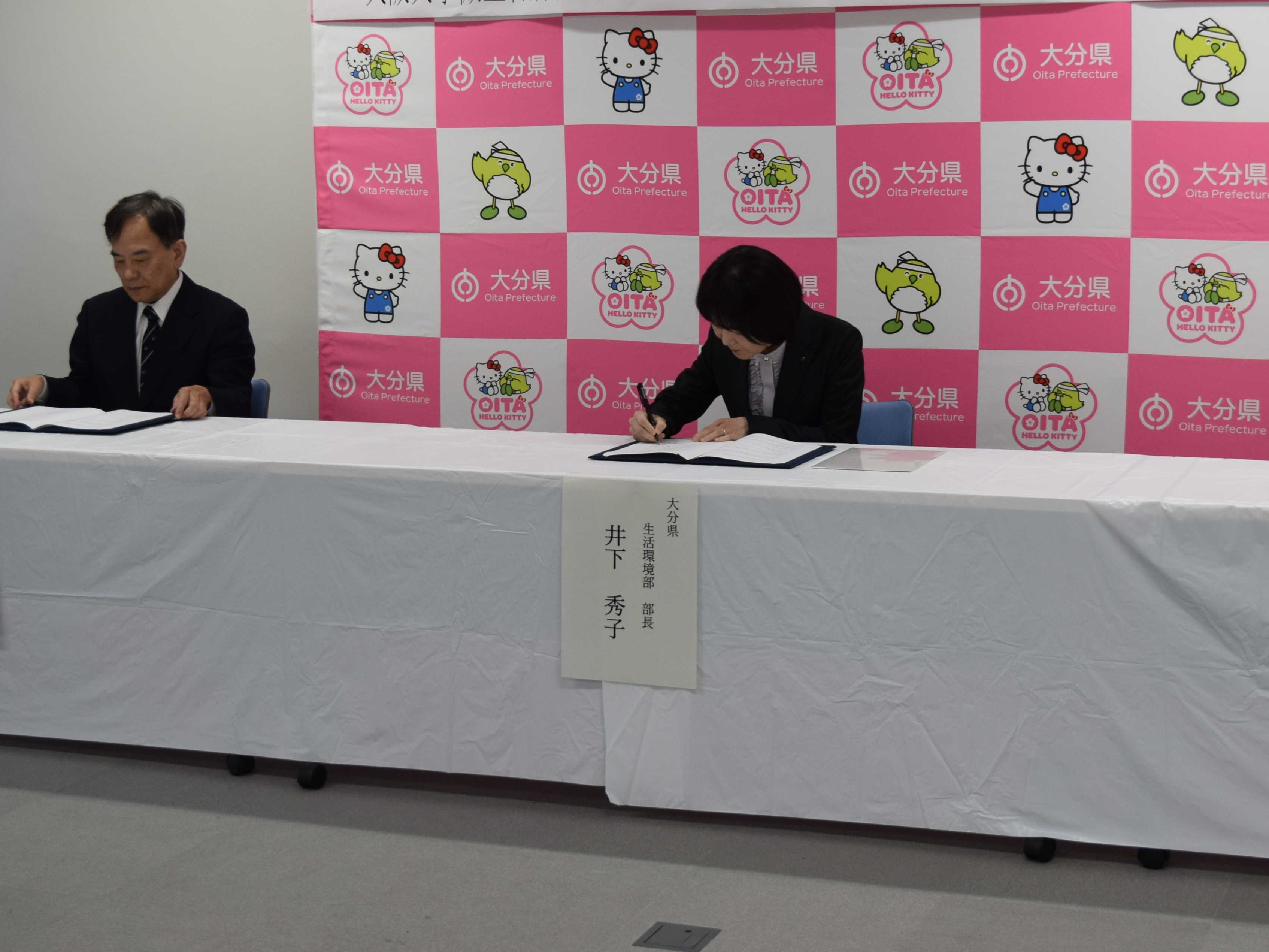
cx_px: 724
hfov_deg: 30.3
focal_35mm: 64
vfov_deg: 22.9
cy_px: 367
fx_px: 2341
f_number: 5.6
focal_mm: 25
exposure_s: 1/125
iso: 400
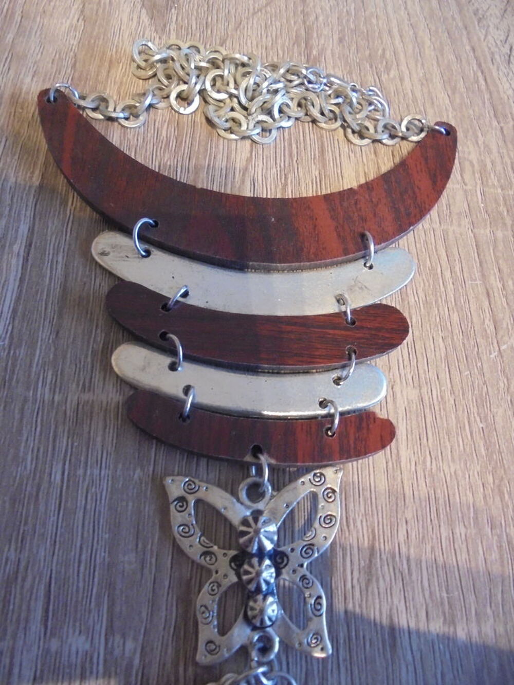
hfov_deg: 53.1
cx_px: 257
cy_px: 342
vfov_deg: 67.3
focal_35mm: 26
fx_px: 515
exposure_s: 1/10
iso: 400
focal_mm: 4.6
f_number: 3.5
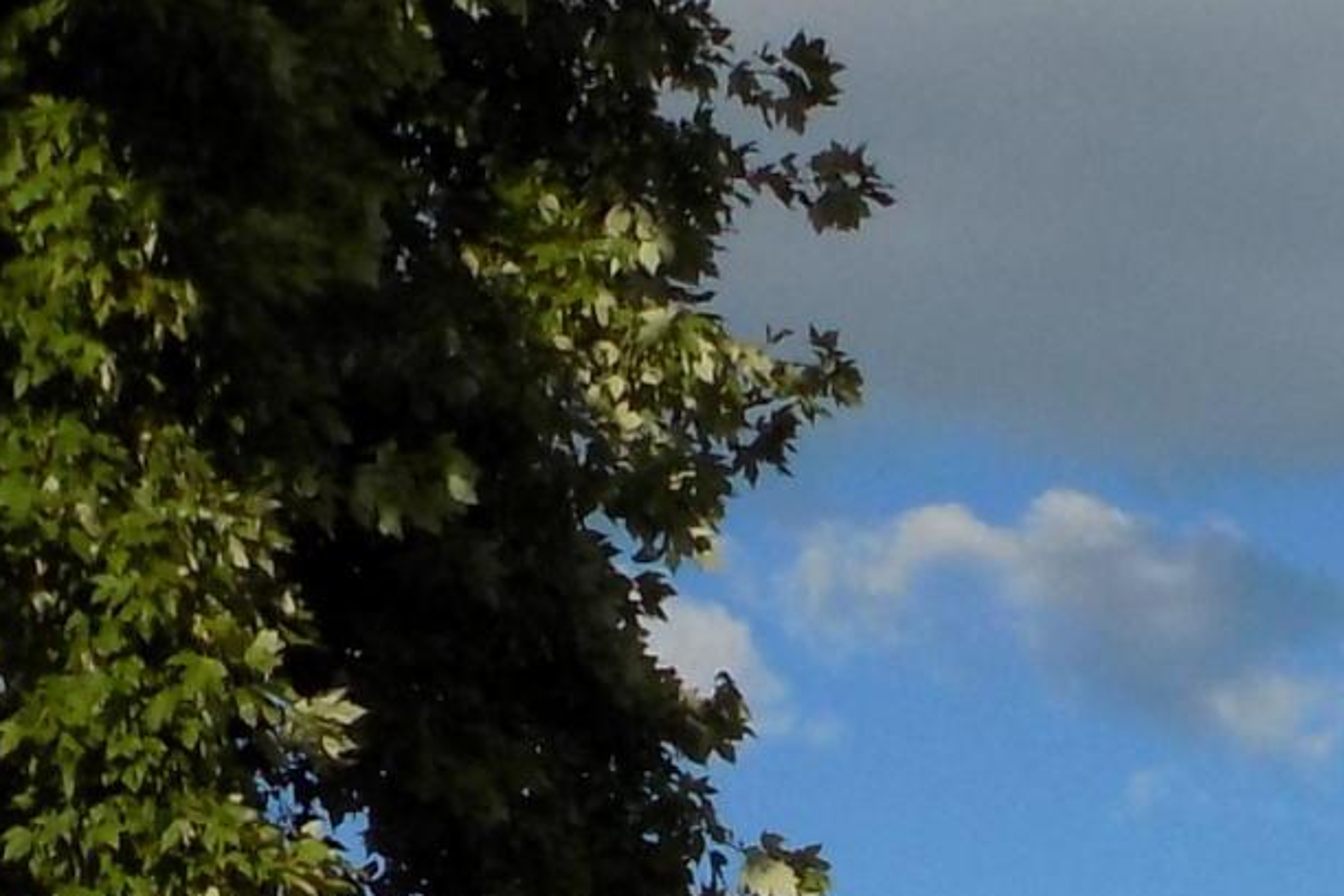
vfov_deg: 8.1
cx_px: 494
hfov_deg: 13.4
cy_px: 2293
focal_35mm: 153
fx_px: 5712
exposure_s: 1/1000
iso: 80
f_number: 3.3
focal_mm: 5.3
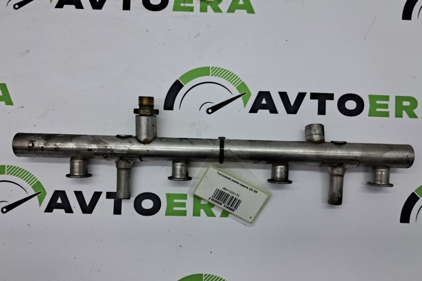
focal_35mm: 29
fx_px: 340
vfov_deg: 44.9
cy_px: 158
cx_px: 207
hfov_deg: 63.6
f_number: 1.8
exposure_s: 1/100
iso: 50
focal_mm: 4
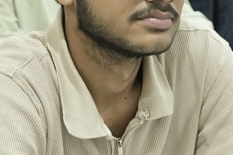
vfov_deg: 10.3
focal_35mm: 133
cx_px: 155
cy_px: 69
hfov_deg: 15.4
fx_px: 860
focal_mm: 24
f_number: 2.8
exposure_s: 1/160
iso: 5000
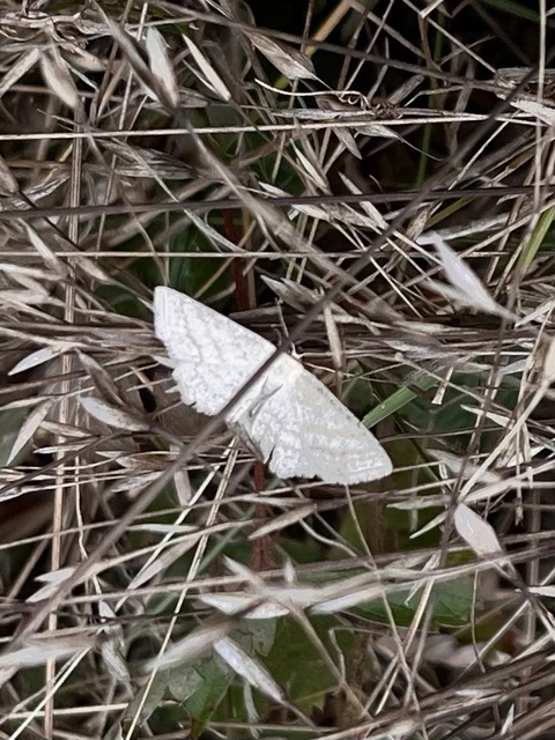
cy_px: 370
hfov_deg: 53.1
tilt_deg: -81.9
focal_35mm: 26
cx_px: 278
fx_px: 556
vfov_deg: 67.3
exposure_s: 1/1600
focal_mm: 5.1
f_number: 1.6
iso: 50
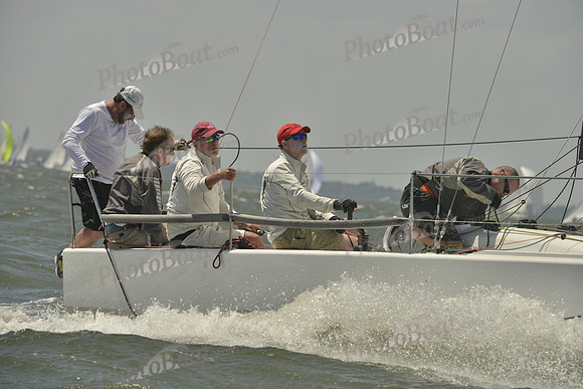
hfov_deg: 7.1
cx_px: 292
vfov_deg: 4.7
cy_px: 194
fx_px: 4697
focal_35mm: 290
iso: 280
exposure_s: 1/1250
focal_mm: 290
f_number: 10
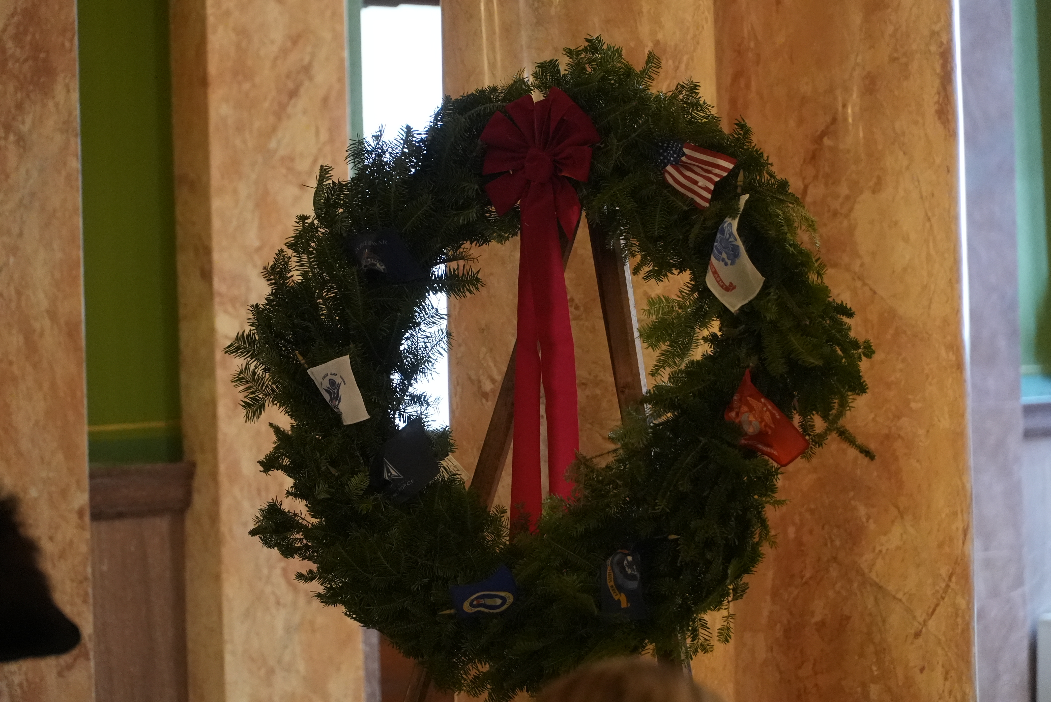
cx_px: 526
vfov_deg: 10.2
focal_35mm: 135
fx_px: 3943
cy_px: 351
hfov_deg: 15.2
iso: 12800
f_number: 4
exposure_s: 1/160
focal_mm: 135
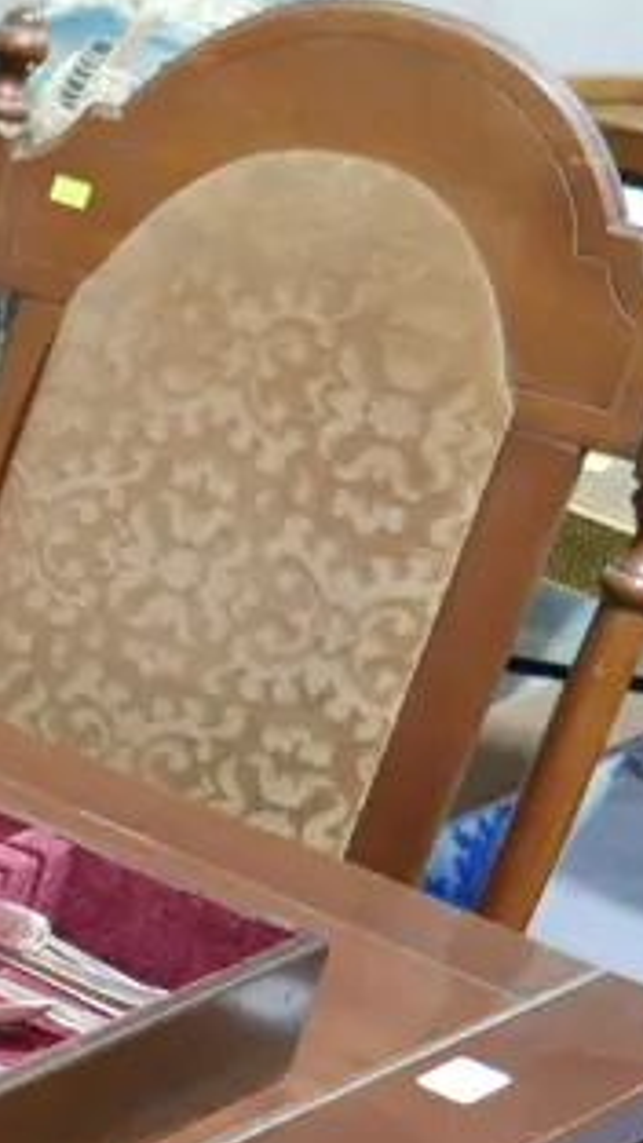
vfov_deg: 20.7
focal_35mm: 100
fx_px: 3032
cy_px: 1134
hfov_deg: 9.9
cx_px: -1118
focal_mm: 14
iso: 1000
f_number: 4
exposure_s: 1/60
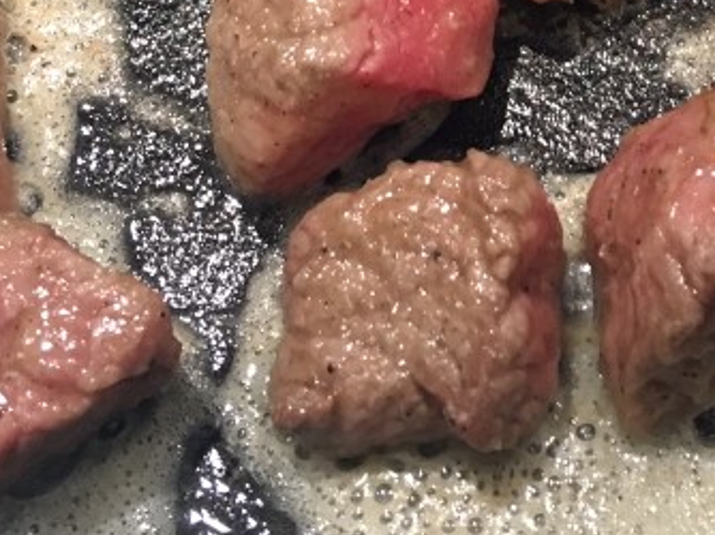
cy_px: -238
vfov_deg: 15.4
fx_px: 1837
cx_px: 614
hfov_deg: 21.6
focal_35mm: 89
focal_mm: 4.15
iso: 125
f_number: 2.2
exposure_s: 1/30
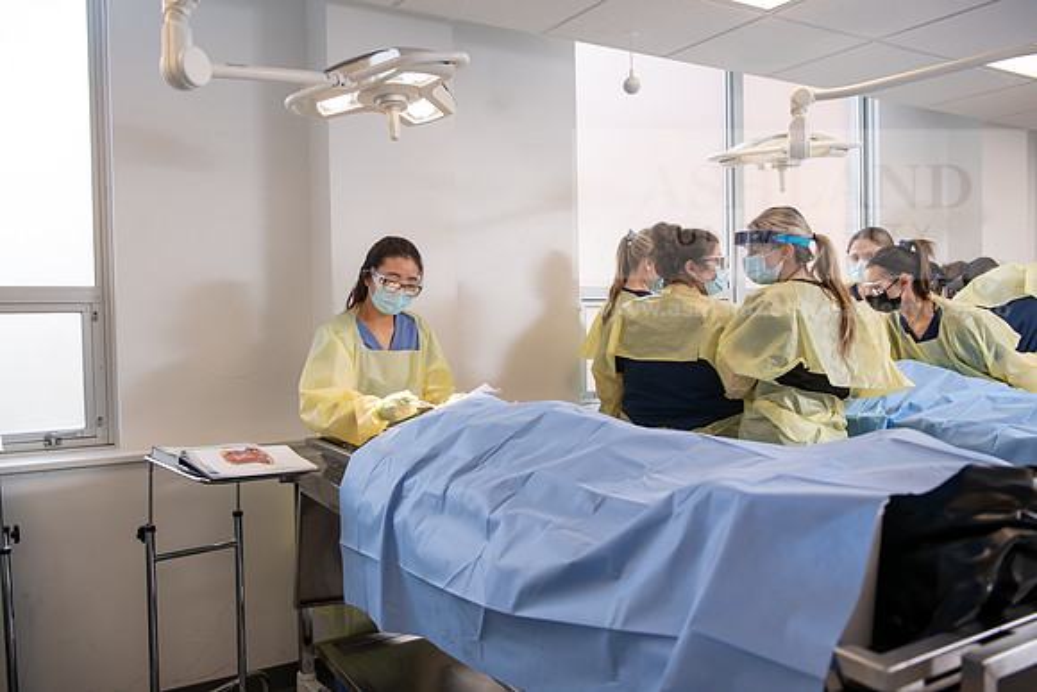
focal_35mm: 29
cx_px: 518
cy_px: 346
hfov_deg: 63.6
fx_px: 836
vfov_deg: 45.0
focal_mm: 29
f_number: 4
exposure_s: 1/200
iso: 400
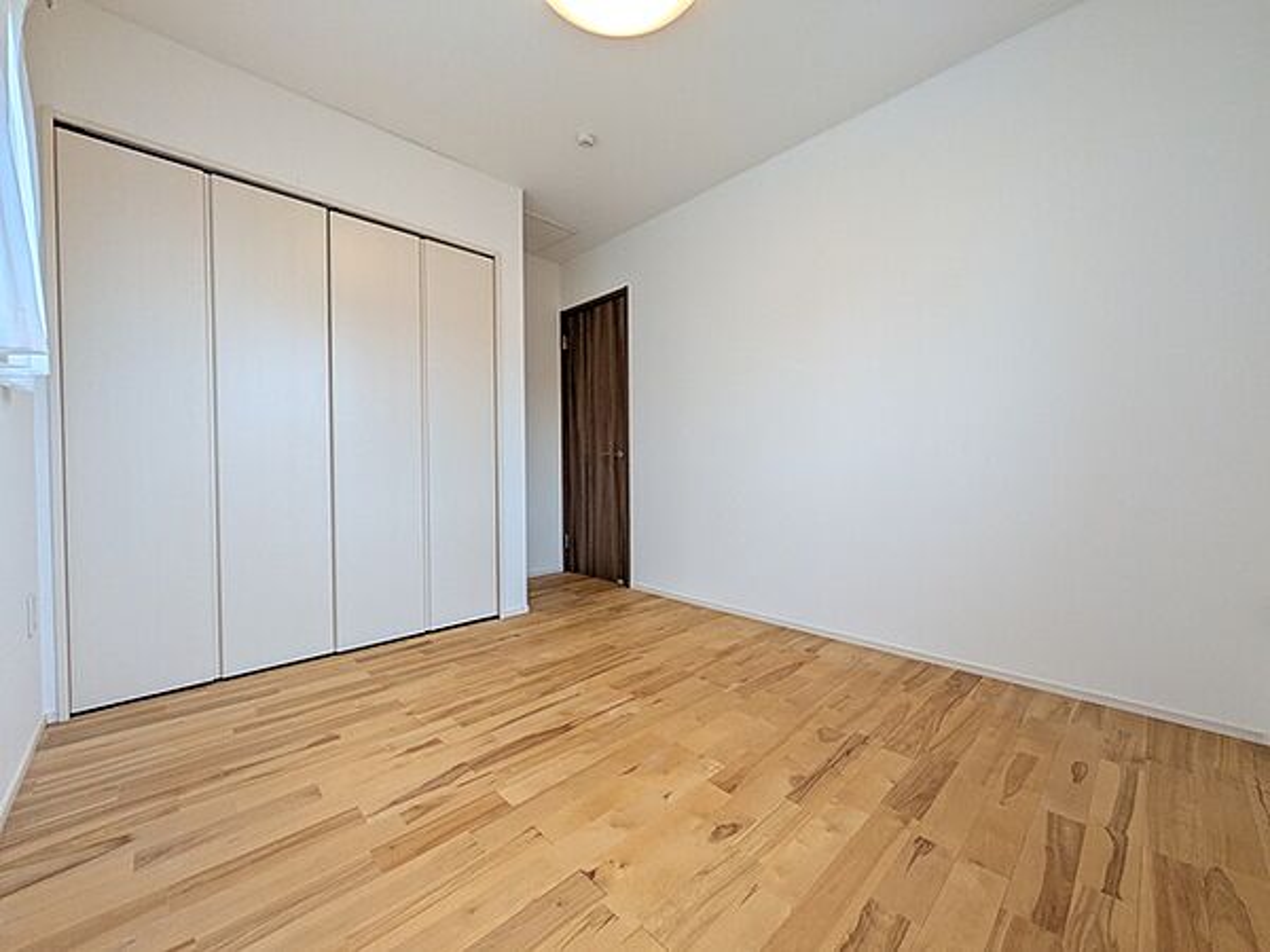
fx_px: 514
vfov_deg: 85.7
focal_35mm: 14
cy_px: 476
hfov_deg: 102.1
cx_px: 635
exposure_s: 1/120
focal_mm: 1.83
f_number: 2.2
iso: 98
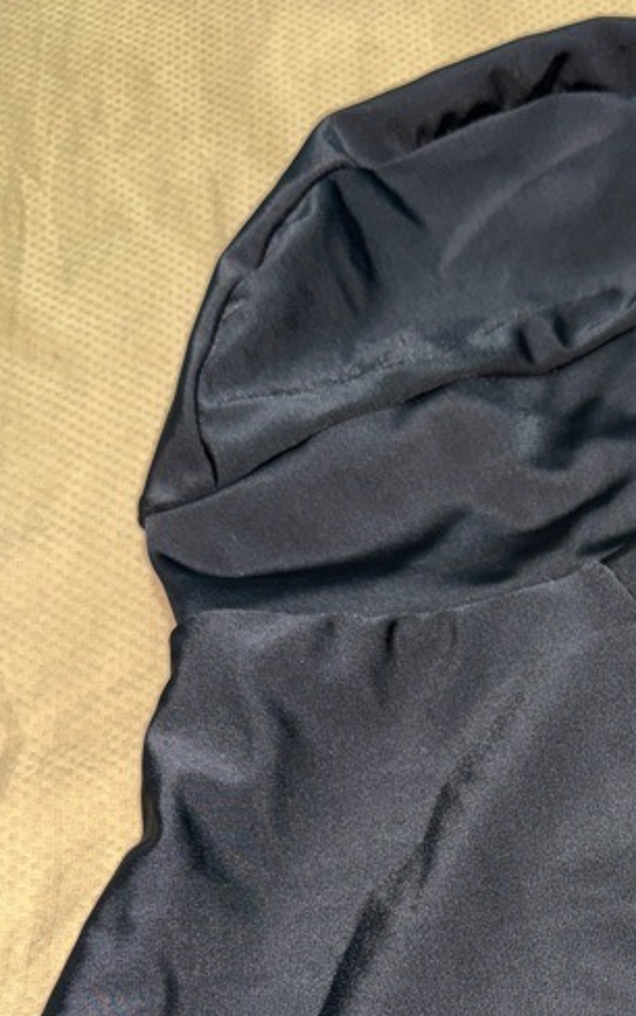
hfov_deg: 23.7
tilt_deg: -67.6
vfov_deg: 36.3
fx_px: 1441
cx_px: 657
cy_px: 927
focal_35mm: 52
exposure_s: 1/13
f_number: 1.78
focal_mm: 6.76
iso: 80
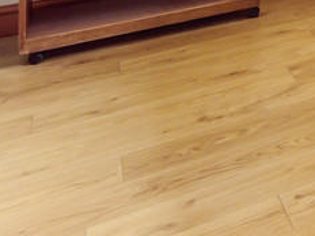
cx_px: 660
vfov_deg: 16.8
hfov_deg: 17.7
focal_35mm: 68
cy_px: -222
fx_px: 619
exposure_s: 1/80
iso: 250
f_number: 8
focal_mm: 16
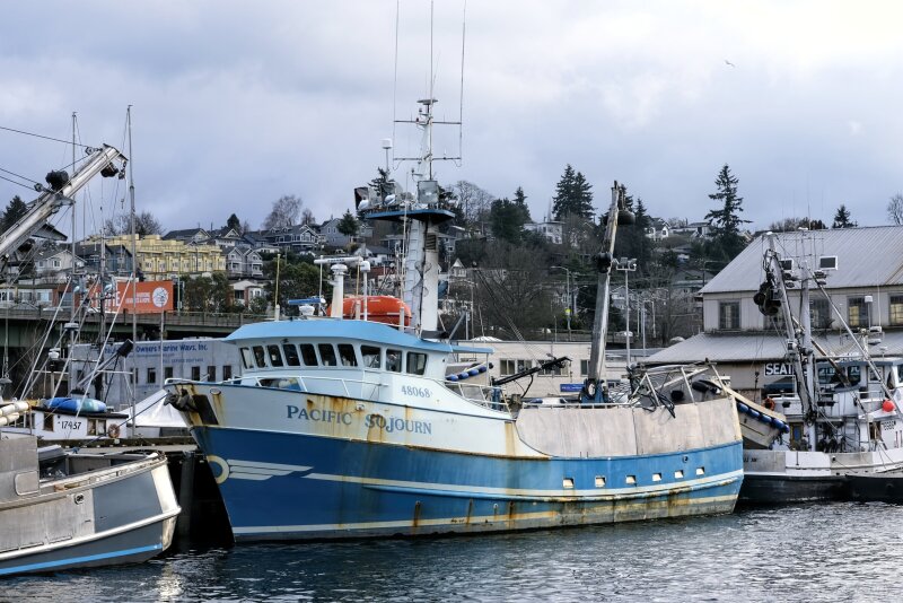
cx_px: 452
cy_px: 302
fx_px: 1606
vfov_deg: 21.3
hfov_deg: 31.4
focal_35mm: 64
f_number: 11
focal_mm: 42.9
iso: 160
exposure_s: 1/52
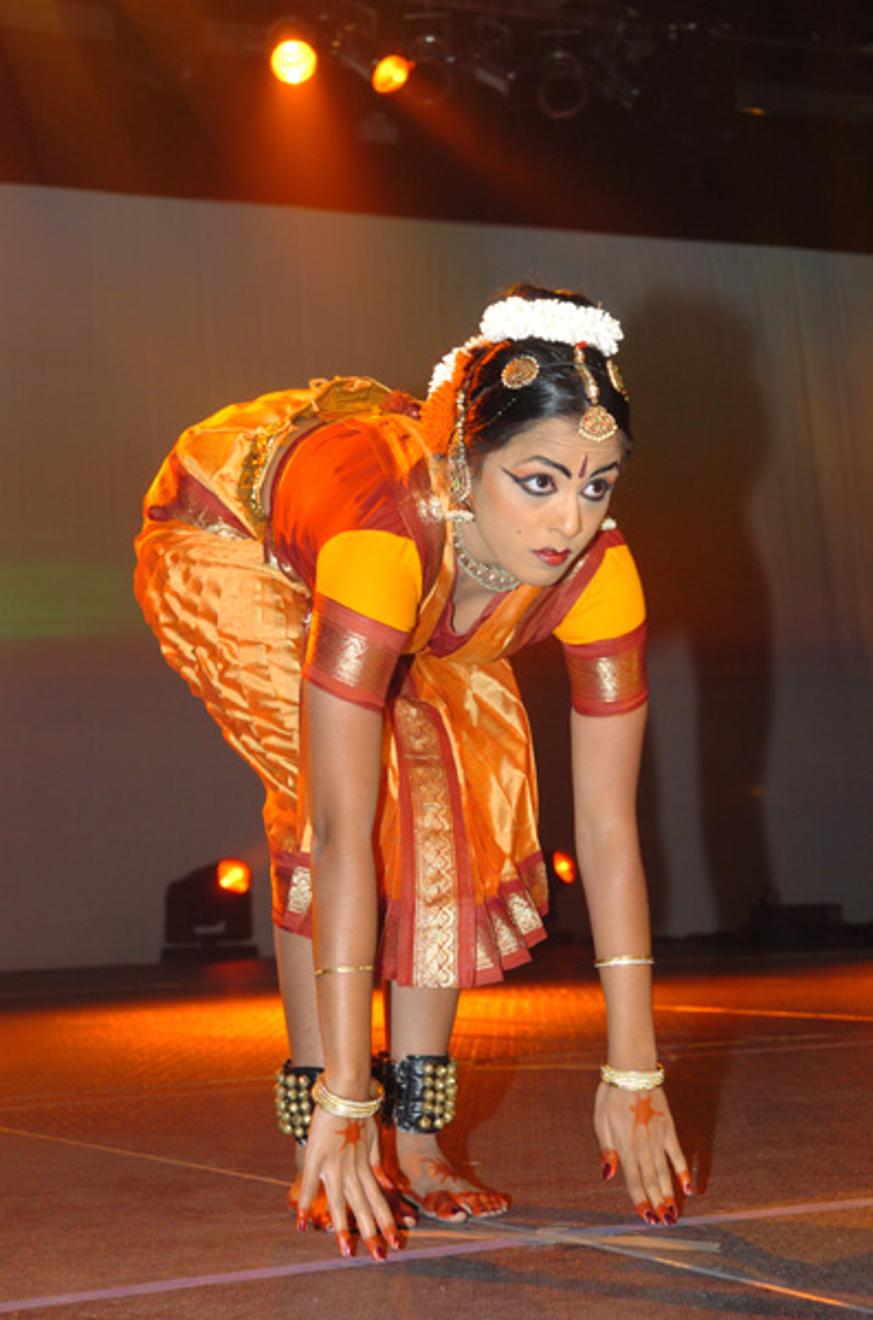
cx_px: 436
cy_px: 660
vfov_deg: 28.1
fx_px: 2633
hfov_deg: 18.8
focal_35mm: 72
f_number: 4.5
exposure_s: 1/50
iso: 400
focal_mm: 48
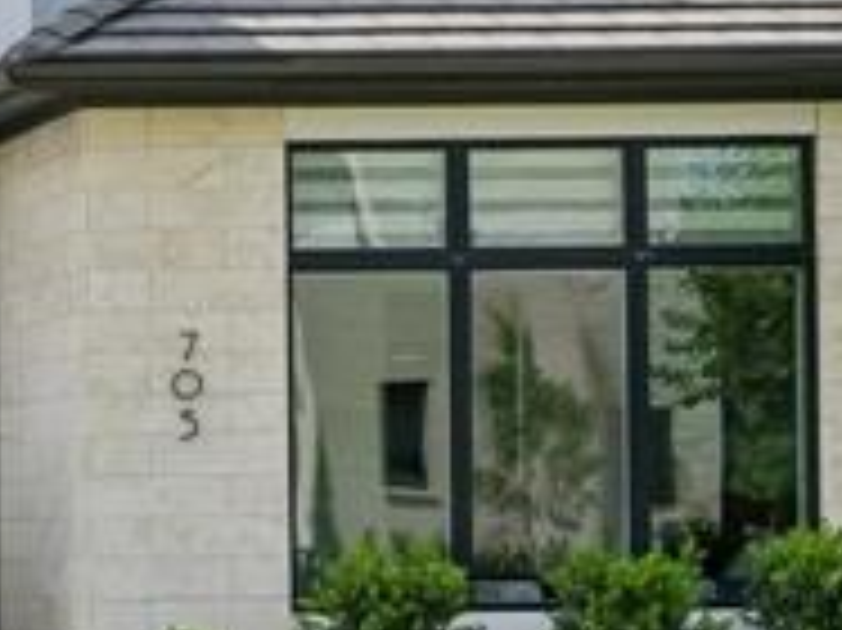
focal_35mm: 137
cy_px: 252
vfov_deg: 10.8
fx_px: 3330
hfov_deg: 12.4
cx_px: -941
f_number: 8
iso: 400
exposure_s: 1/1250
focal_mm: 26
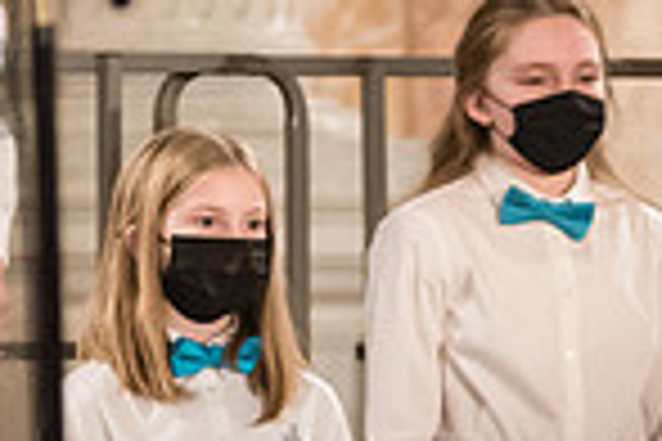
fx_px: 13404
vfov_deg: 1.9
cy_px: 718
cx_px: 869
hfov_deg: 2.8
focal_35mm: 729
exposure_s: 1/125
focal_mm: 185
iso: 4000
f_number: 5
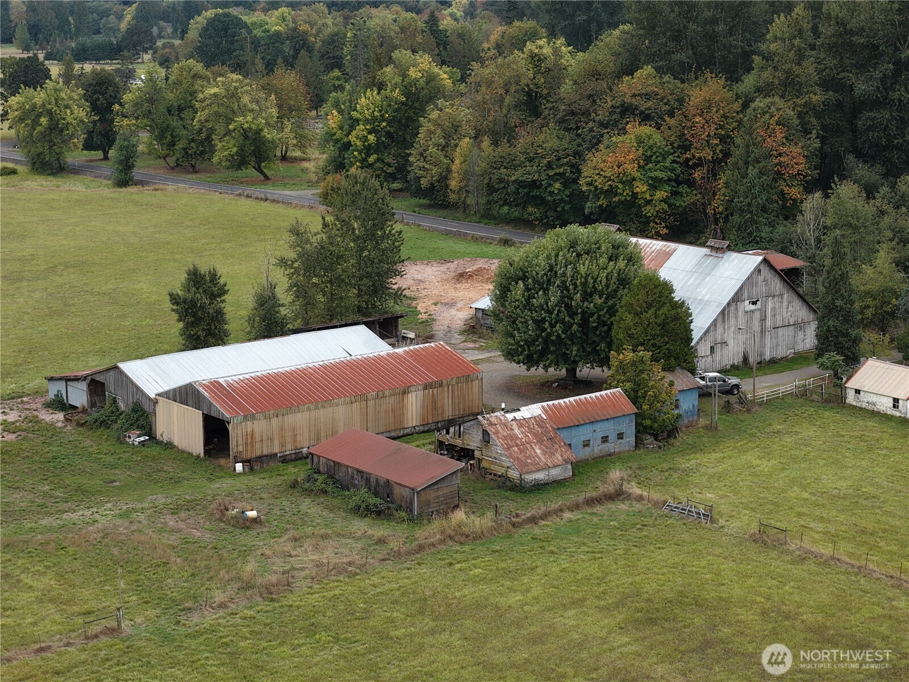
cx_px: 454
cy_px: 341
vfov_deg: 21.0
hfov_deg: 27.8
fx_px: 1838
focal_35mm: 70
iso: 100
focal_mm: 19.35
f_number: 2.8
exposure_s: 1/320
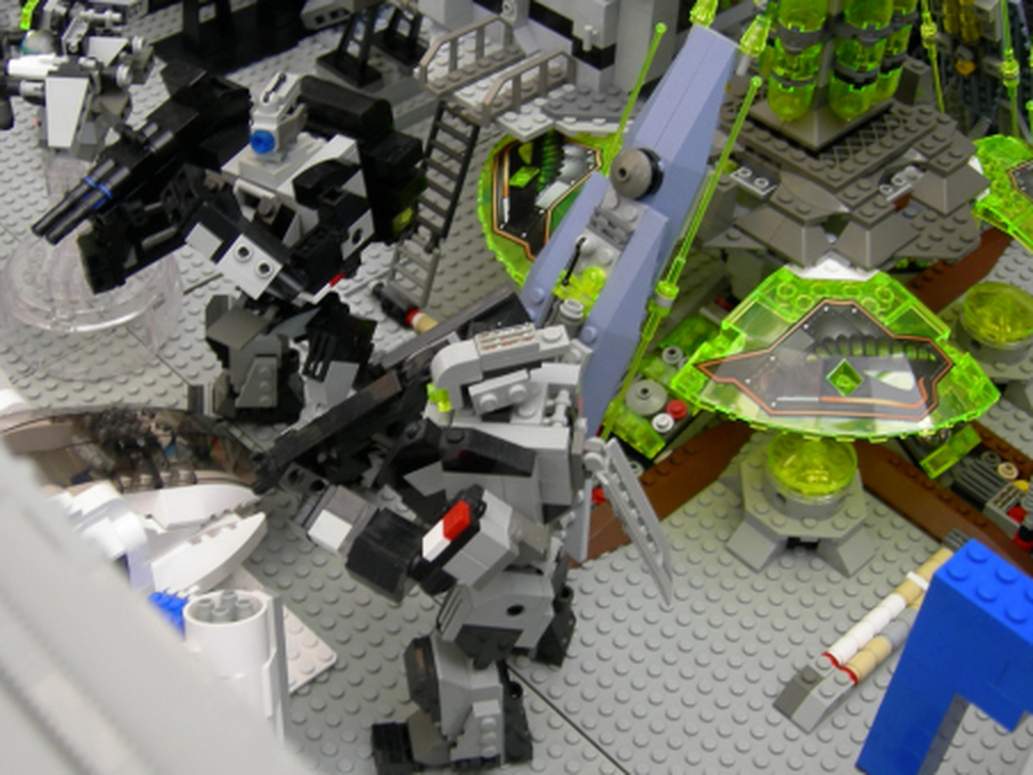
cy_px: 334
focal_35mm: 51
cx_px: 423
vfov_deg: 28.5
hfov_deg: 37.4
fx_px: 1522
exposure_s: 1/10.4
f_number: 2.7
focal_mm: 7.5
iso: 64
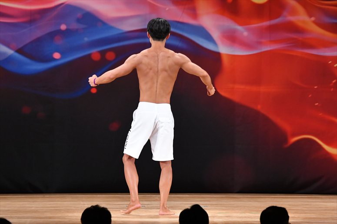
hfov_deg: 8.6
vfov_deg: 5.7
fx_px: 2246
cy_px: 112
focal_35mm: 240
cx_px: 168
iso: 3200
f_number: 5.6
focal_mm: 160
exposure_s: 1/400
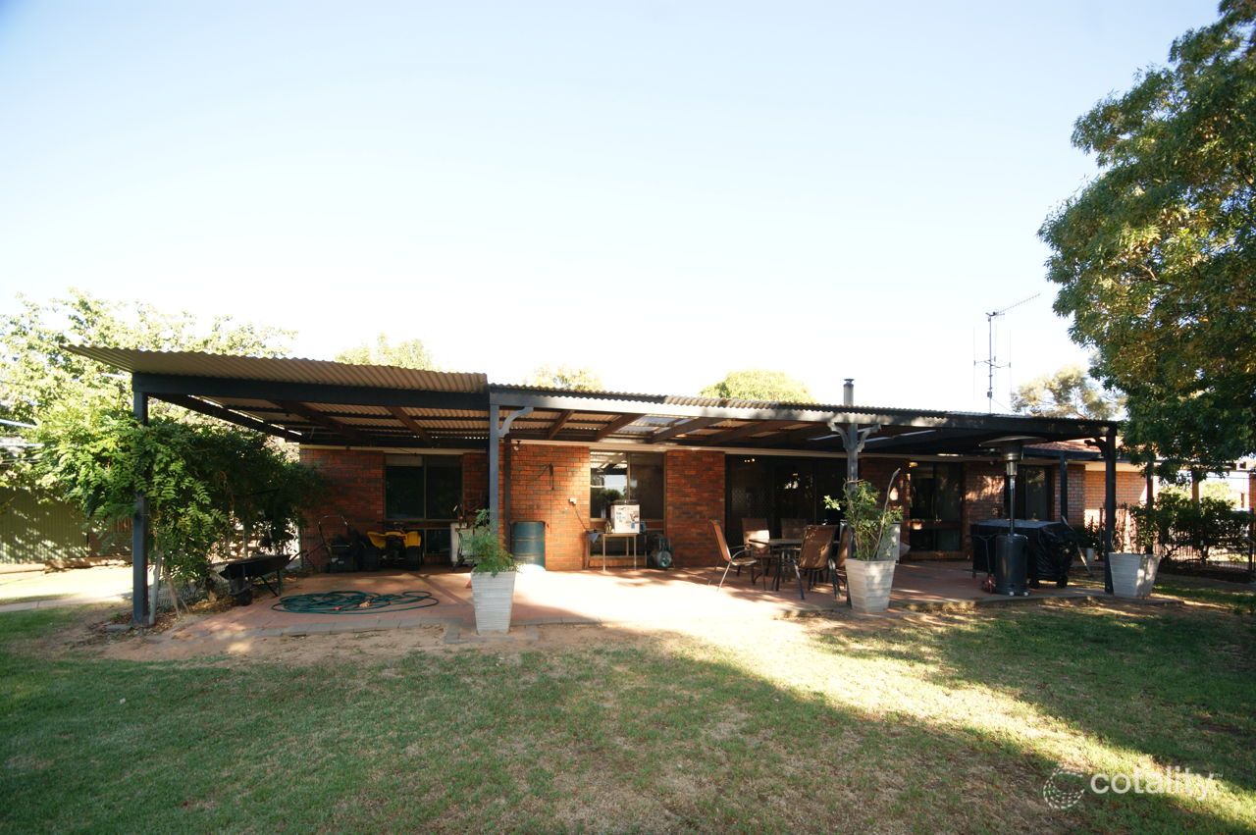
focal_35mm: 15
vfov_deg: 77.2
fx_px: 523
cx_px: 628
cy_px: 418
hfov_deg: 100.4
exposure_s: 1/80
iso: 100
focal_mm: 10
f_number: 6.3
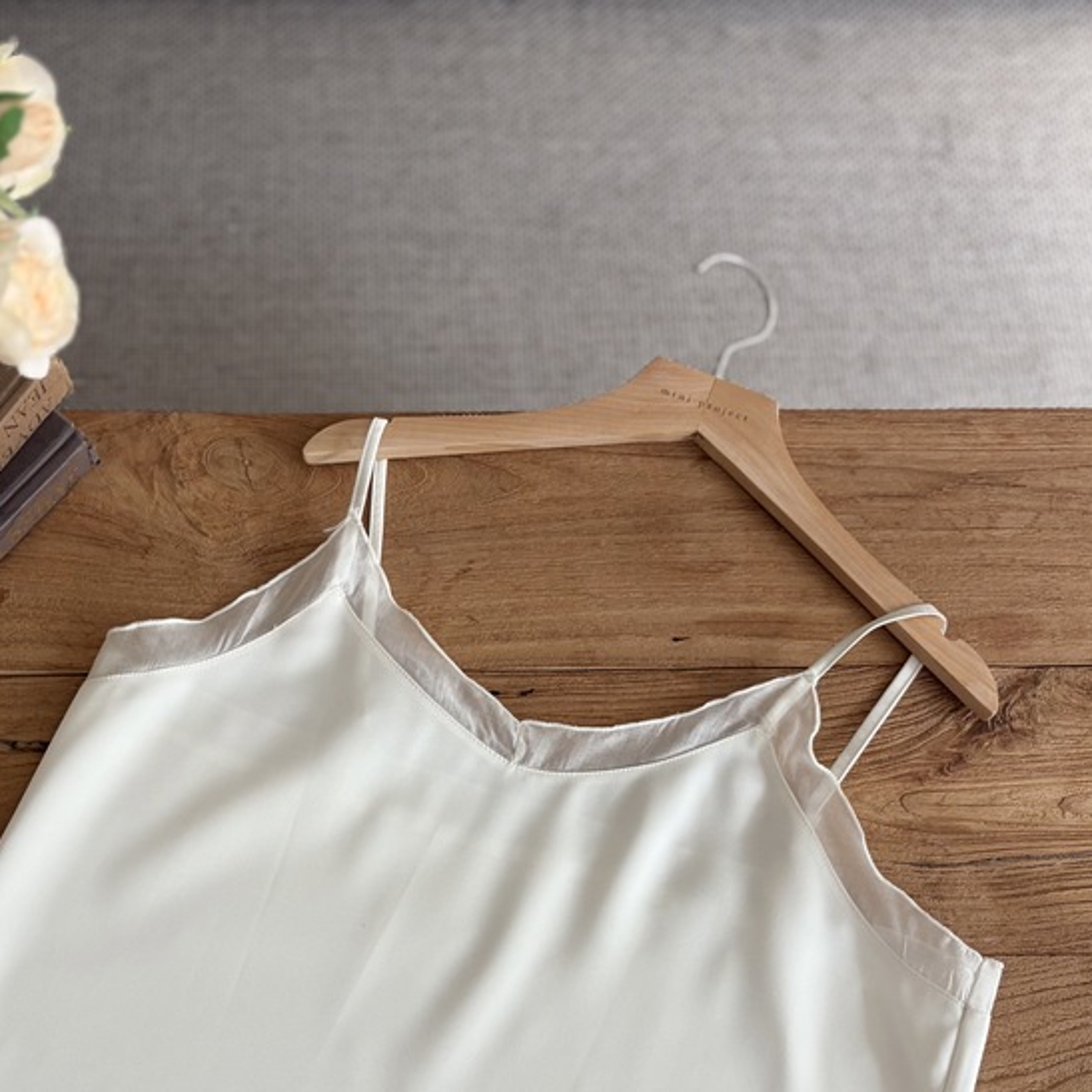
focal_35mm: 42
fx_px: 1499
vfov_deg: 39.8
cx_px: 363
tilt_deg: -70.6
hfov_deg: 39.5
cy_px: 685
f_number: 1.6
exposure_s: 1/122
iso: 50
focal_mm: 5.96
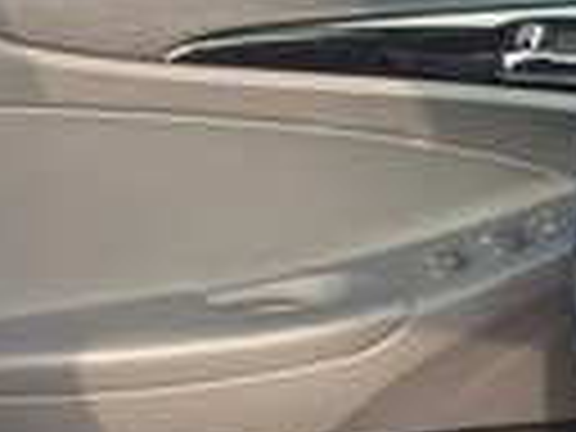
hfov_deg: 12.7
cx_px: 792
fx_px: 2479
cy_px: 529
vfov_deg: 9.8
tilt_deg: -18.1
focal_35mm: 149
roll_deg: +2.9
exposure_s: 1/110
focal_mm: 4.15
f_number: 2.2
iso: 32
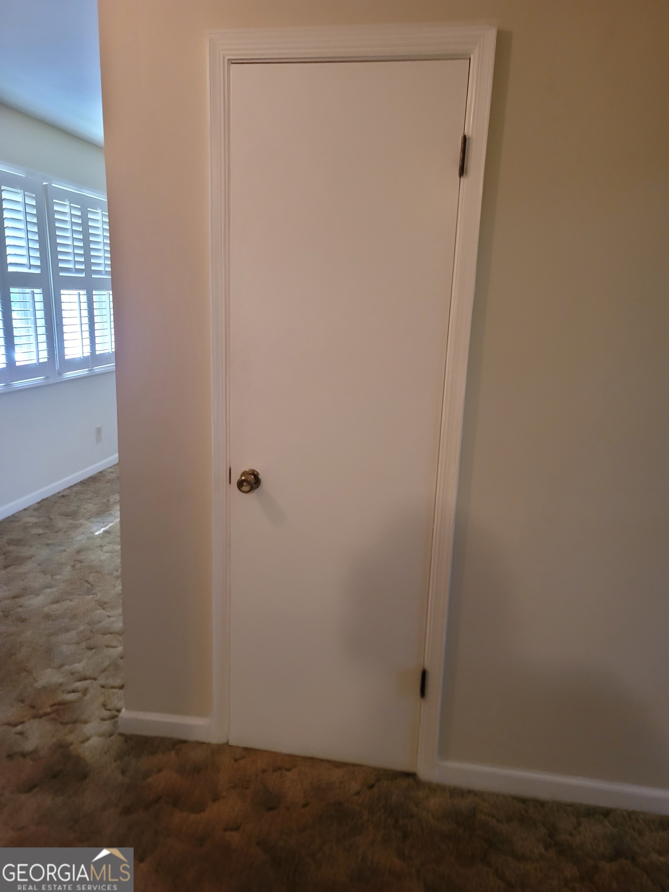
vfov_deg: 69.4
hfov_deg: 54.9
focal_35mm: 25
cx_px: 334
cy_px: 446
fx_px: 644
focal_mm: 7
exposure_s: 1/40
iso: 500
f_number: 1.8
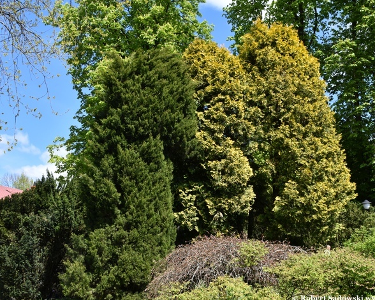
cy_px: 149
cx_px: 219
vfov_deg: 32.3
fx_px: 517
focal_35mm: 47
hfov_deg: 39.8
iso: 200
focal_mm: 27
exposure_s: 1/400
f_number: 8
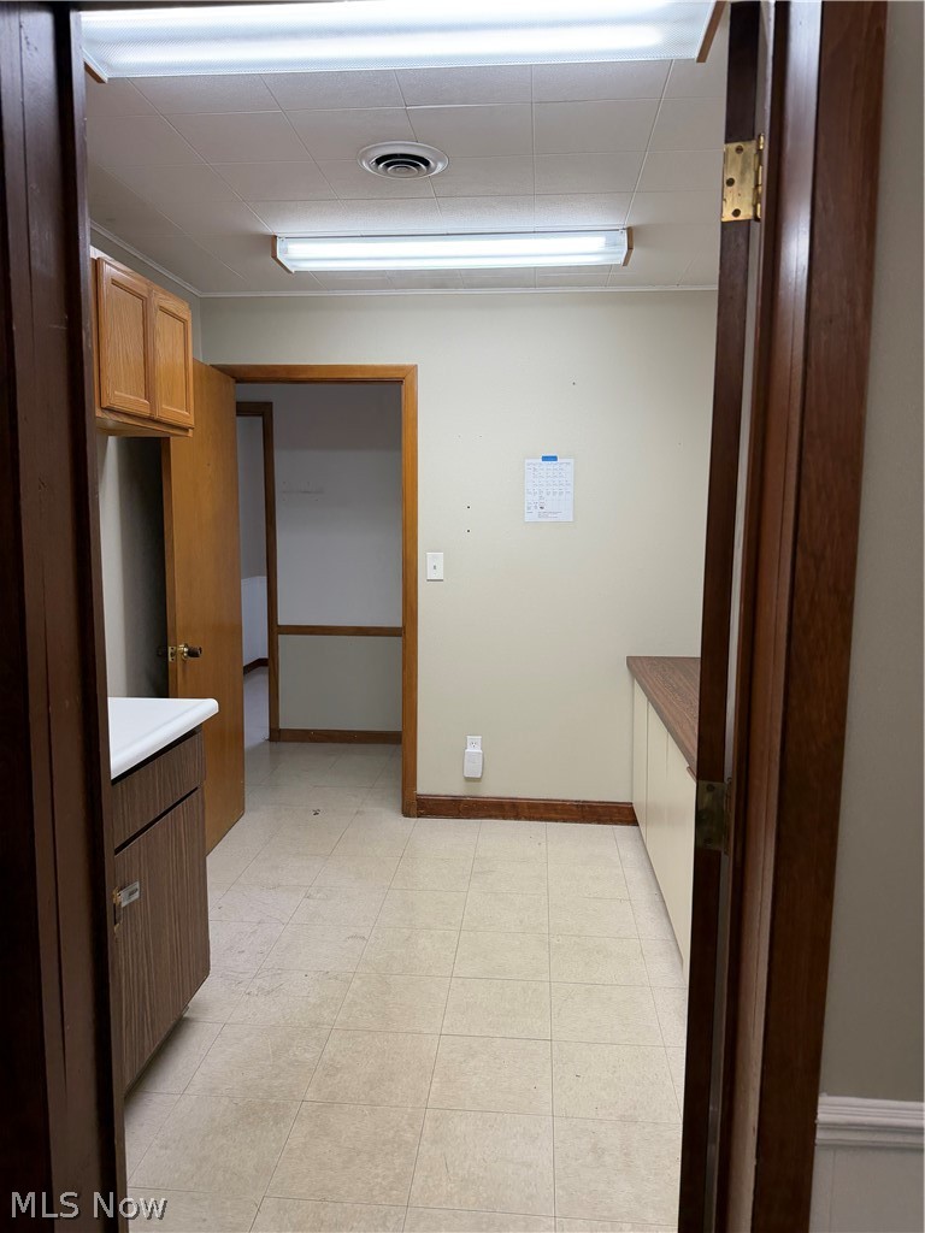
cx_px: 462
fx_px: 855
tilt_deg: -7.6
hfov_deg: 56.8
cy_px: 616
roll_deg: -1.1
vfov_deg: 71.6
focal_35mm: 24
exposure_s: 1/120
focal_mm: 6.76
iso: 125
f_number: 1.78
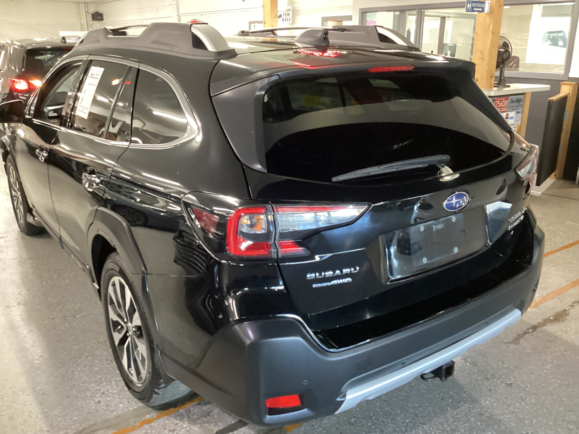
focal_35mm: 31
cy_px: 217
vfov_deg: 45.4
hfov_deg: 58.4
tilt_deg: -19.8
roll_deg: -0.5
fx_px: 519
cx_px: 290
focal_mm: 3.3
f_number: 2.4
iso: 640
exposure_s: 1/25
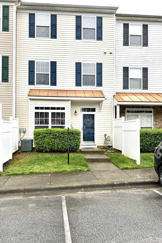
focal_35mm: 28
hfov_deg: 46.3
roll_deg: -0.6
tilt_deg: +0.6
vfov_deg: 65.5
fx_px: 189
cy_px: 125
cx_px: 74
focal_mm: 5.7
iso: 50
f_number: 1.5
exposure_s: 1/646
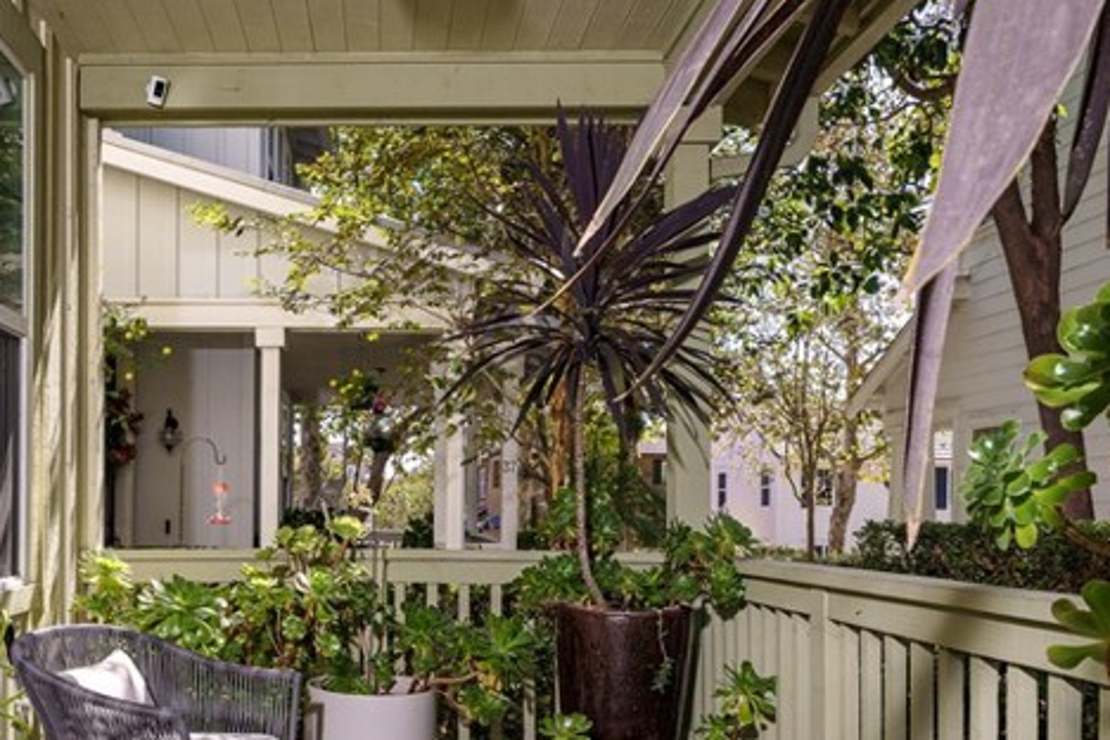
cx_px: 356
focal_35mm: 35
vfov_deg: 37.3
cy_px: 517
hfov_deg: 53.2
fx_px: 1079
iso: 100
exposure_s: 1/200
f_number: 8
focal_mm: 16
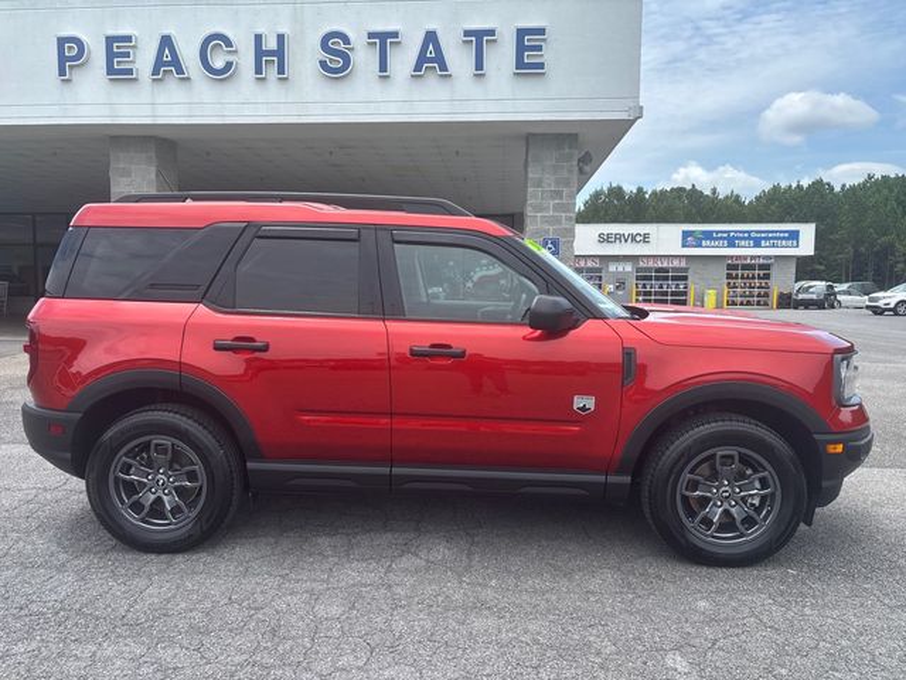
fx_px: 680
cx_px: 453
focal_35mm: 26
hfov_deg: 67.3
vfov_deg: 53.1
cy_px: 340
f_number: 1.6
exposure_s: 1/1845
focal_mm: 5.96
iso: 50
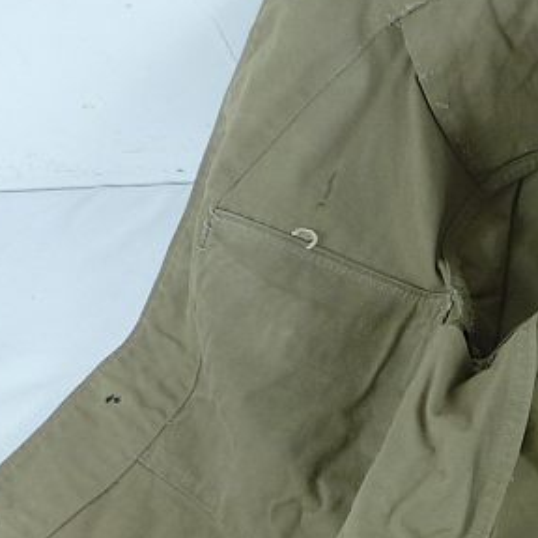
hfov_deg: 24.8
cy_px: 415
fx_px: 1037
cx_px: 719
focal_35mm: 59
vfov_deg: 28.6
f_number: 3.3
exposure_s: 1/60
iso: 160
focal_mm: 4.3
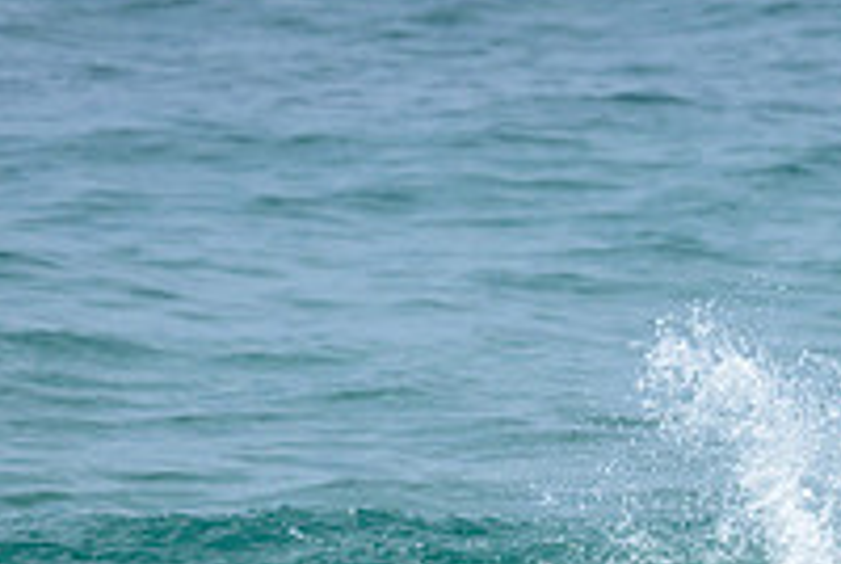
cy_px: 785
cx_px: 946
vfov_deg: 0.6
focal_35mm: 2319
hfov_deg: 0.9
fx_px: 54254
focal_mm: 800
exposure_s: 1/2000
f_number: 6.3
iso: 200
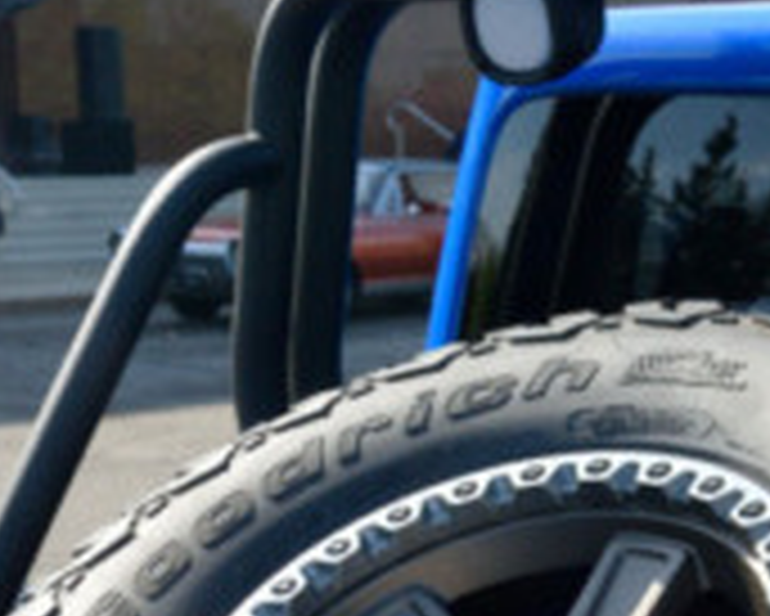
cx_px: 675
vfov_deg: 15.6
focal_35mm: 95
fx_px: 2166
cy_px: 753
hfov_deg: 19.8
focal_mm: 18
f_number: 6.3
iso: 400
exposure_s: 1/1600
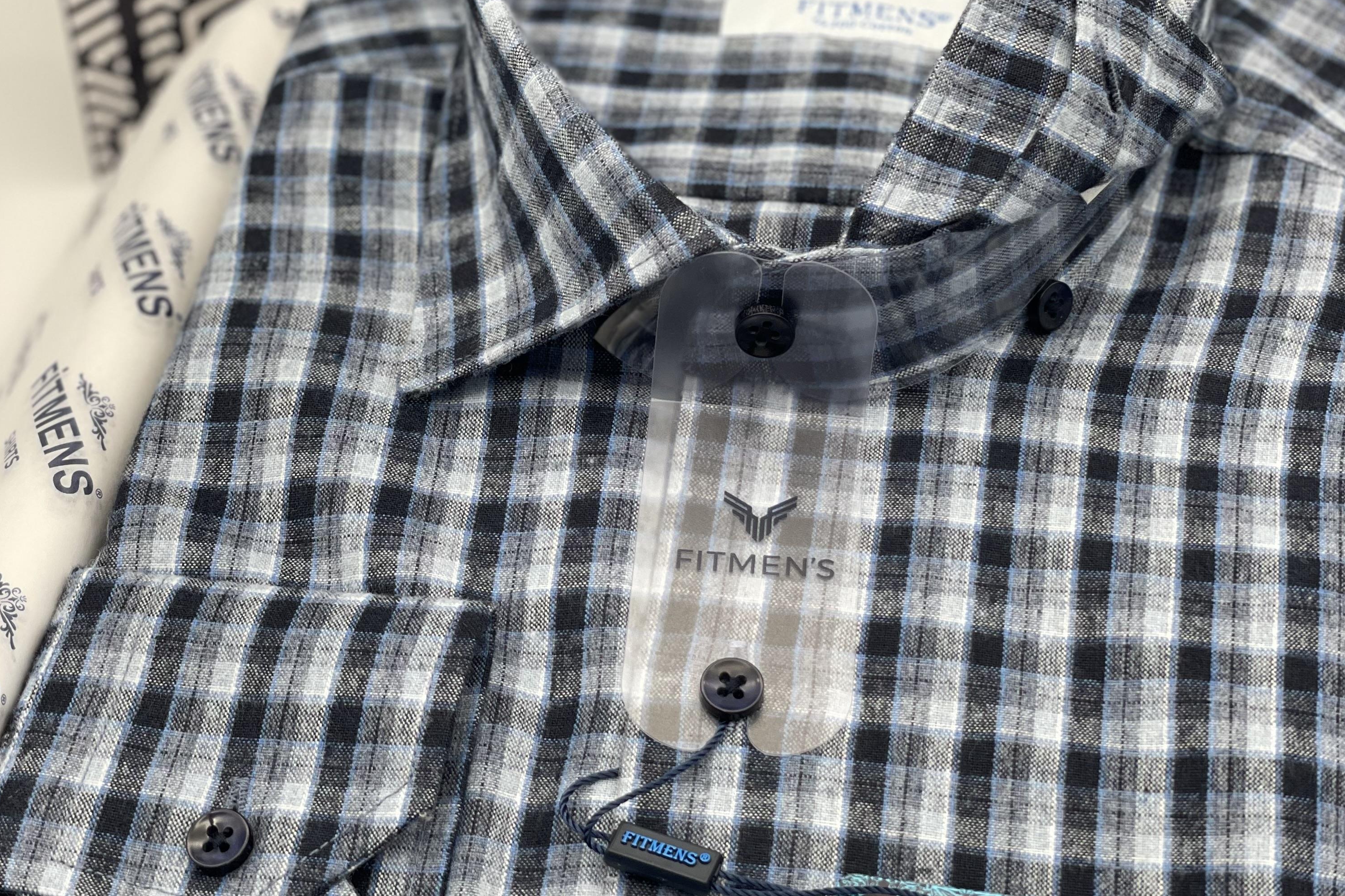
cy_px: 522
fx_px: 2727
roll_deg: +0.8
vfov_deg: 18.7
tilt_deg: -43.5
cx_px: 671
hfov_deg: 27.7
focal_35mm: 73
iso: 40
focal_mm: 6
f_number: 2
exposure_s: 1/100
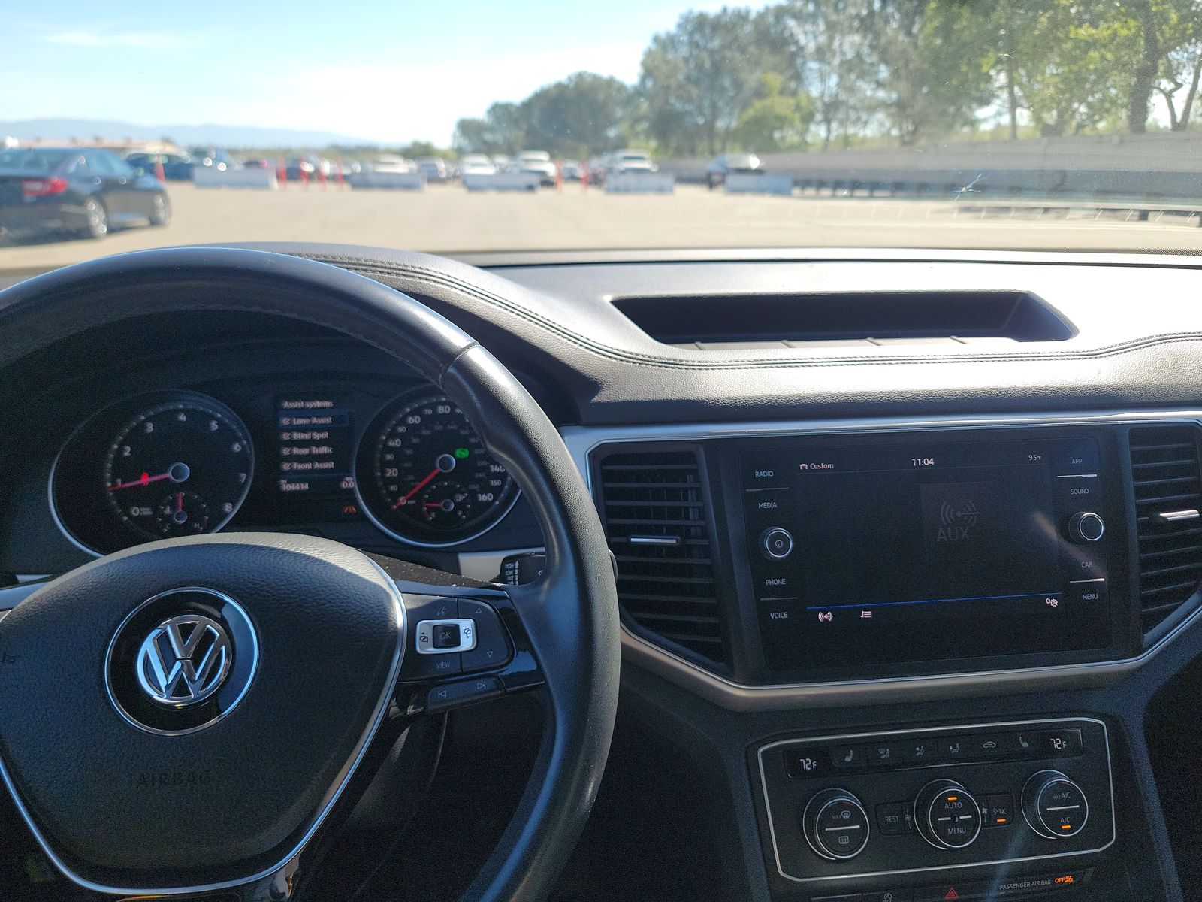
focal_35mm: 24
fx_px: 833
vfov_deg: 56.8
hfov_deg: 71.6
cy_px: 451
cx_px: 601
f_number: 1.8
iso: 50
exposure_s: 1/218
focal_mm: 6.7
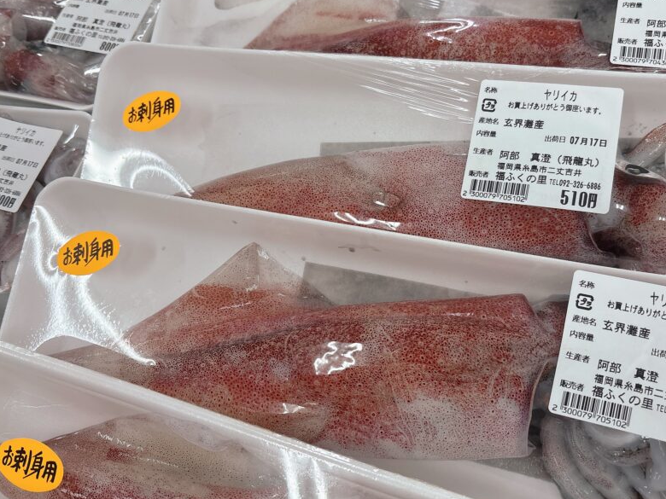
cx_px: 379
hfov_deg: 56.6
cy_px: 241
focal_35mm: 32
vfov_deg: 44.2
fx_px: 616
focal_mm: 5.96
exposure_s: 1/120
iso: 80
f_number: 1.6
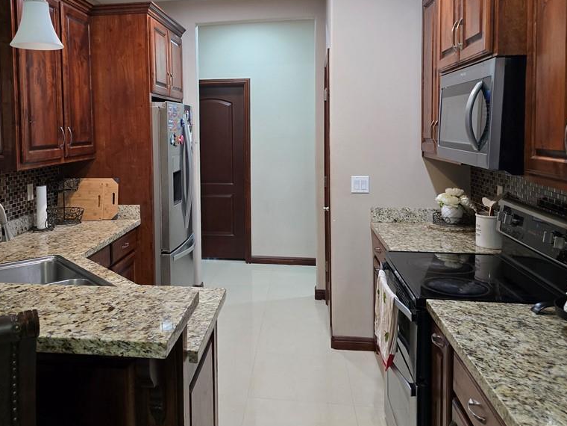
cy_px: 162
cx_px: 207
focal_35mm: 31
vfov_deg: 45.1
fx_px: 508
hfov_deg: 57.5
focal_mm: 6.3
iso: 800
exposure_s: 1/120
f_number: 1.7
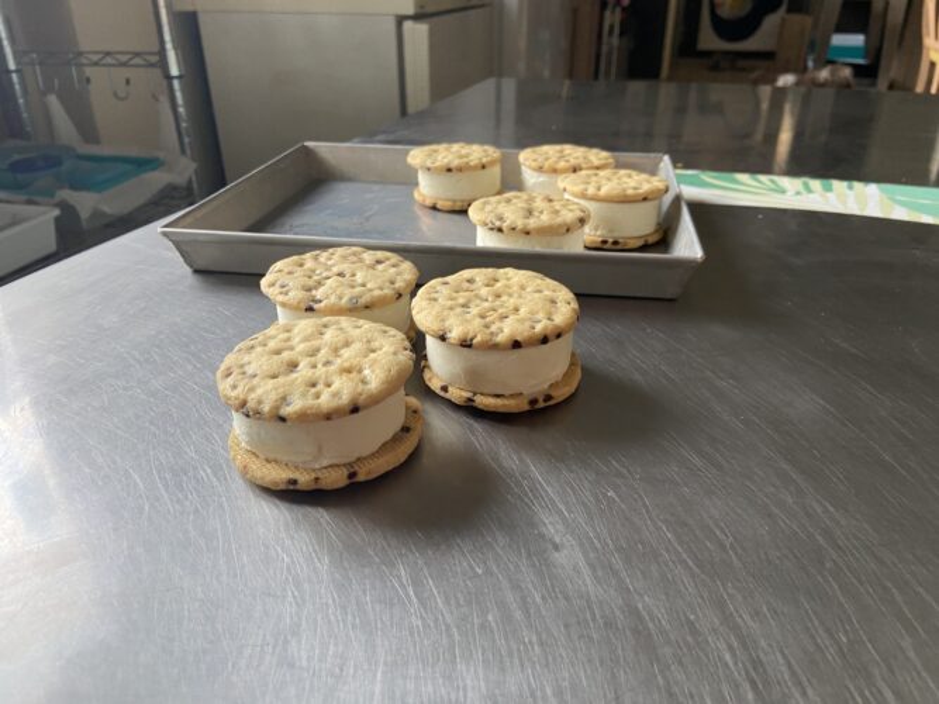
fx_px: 705
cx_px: 470
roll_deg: +0.6
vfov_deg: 53.0
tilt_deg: -28.1
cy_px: 352
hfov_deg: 67.3
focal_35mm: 26
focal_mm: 4.25
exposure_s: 1/50
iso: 125
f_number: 1.8
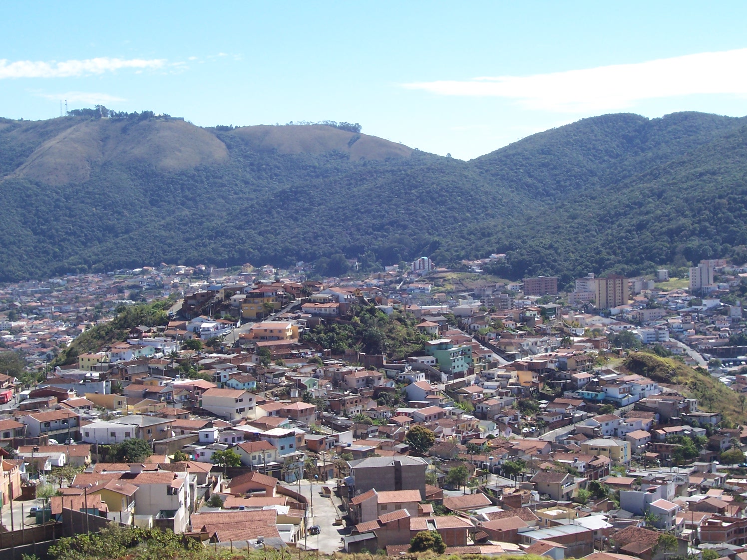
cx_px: 374
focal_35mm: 66
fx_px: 1424
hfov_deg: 29.4
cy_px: 280
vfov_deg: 22.3
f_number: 6.7
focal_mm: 10.8
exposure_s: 1/180
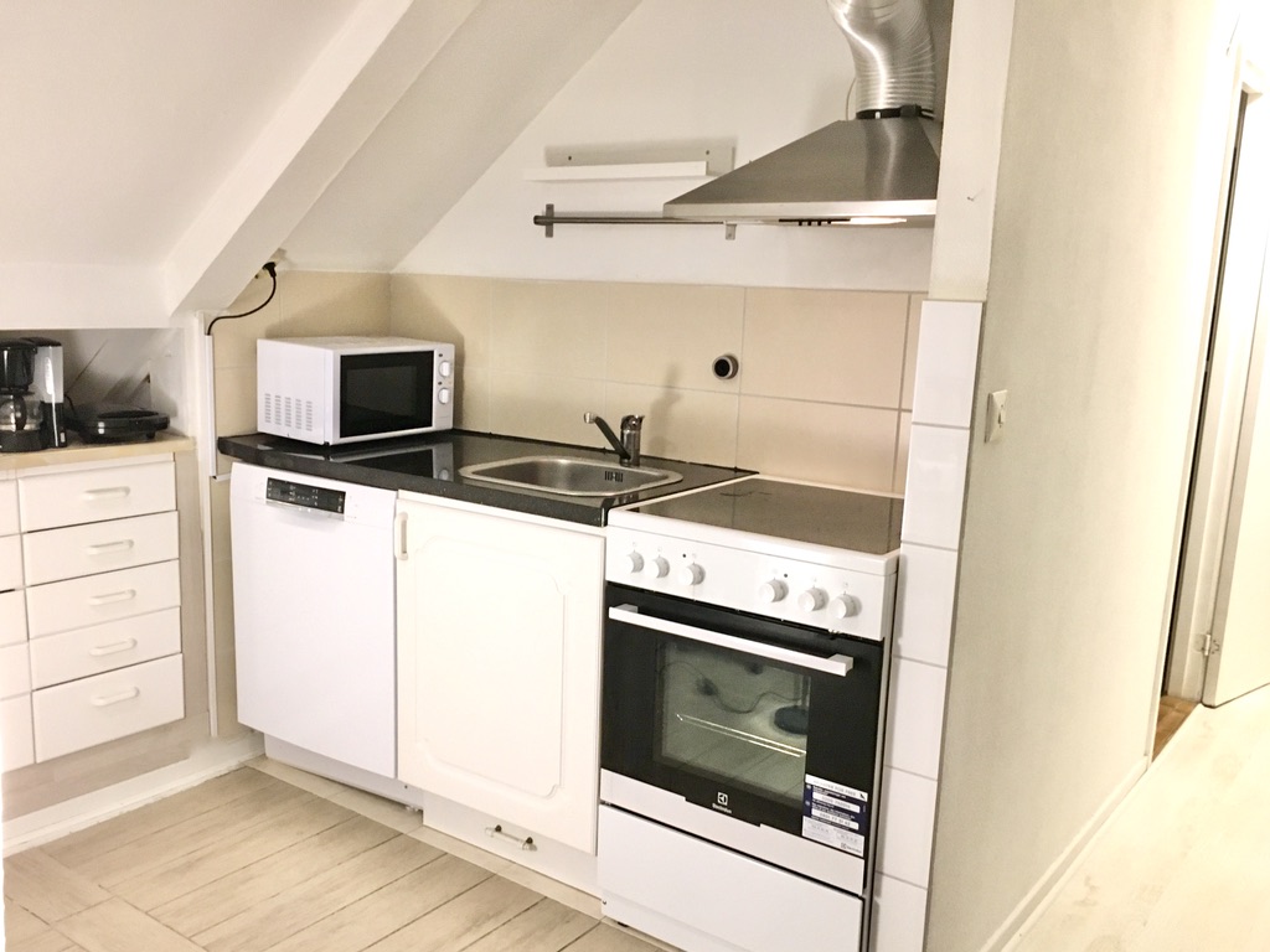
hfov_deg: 61.7
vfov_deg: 48.2
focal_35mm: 29
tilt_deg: -11.3
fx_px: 1064
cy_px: 476
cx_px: 635
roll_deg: -2.1
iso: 200
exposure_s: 1/20
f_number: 2.2
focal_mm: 4.15
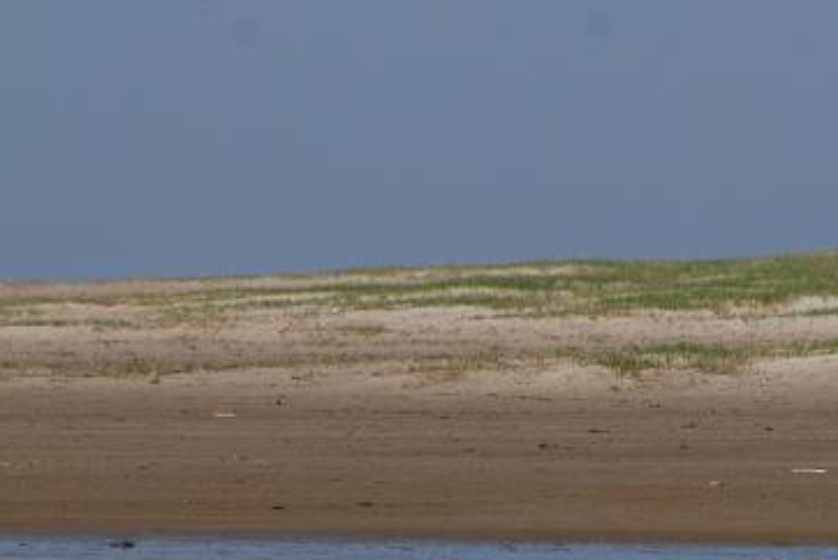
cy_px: 489
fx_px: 22457
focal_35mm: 964
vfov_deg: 1.4
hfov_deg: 2.1
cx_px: 652
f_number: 8
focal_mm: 300
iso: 200
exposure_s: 1/800
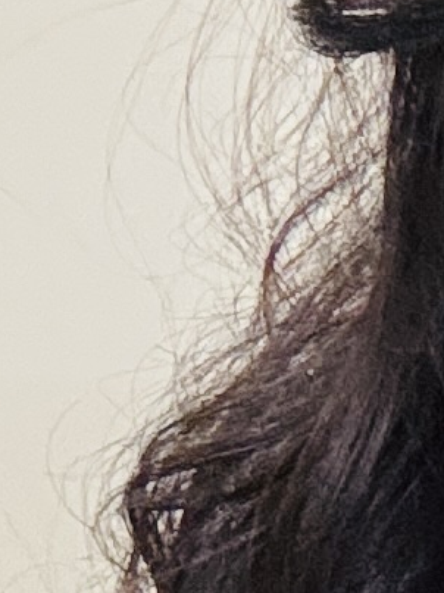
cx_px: 1201
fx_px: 3936
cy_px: 169
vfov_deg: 8.6
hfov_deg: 6.1
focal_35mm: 230
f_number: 1.9
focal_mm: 2.69
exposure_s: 1/33
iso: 320
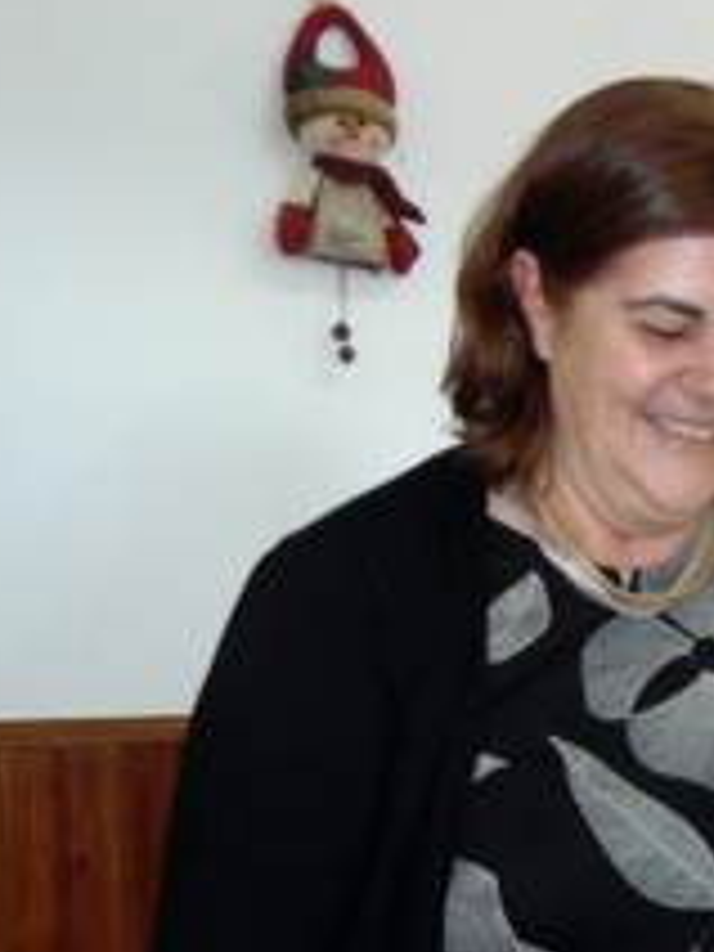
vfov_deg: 31.7
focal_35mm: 59
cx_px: 770
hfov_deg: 23.4
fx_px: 1623
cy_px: 781
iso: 200
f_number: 3
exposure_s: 1/30
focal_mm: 4.5
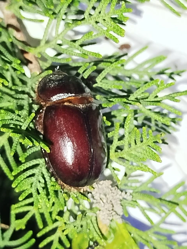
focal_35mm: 96
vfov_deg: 20.4
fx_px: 691
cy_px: 124
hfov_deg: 15.4
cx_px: 94
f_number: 1.7
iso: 320
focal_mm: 5.31
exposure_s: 1/25
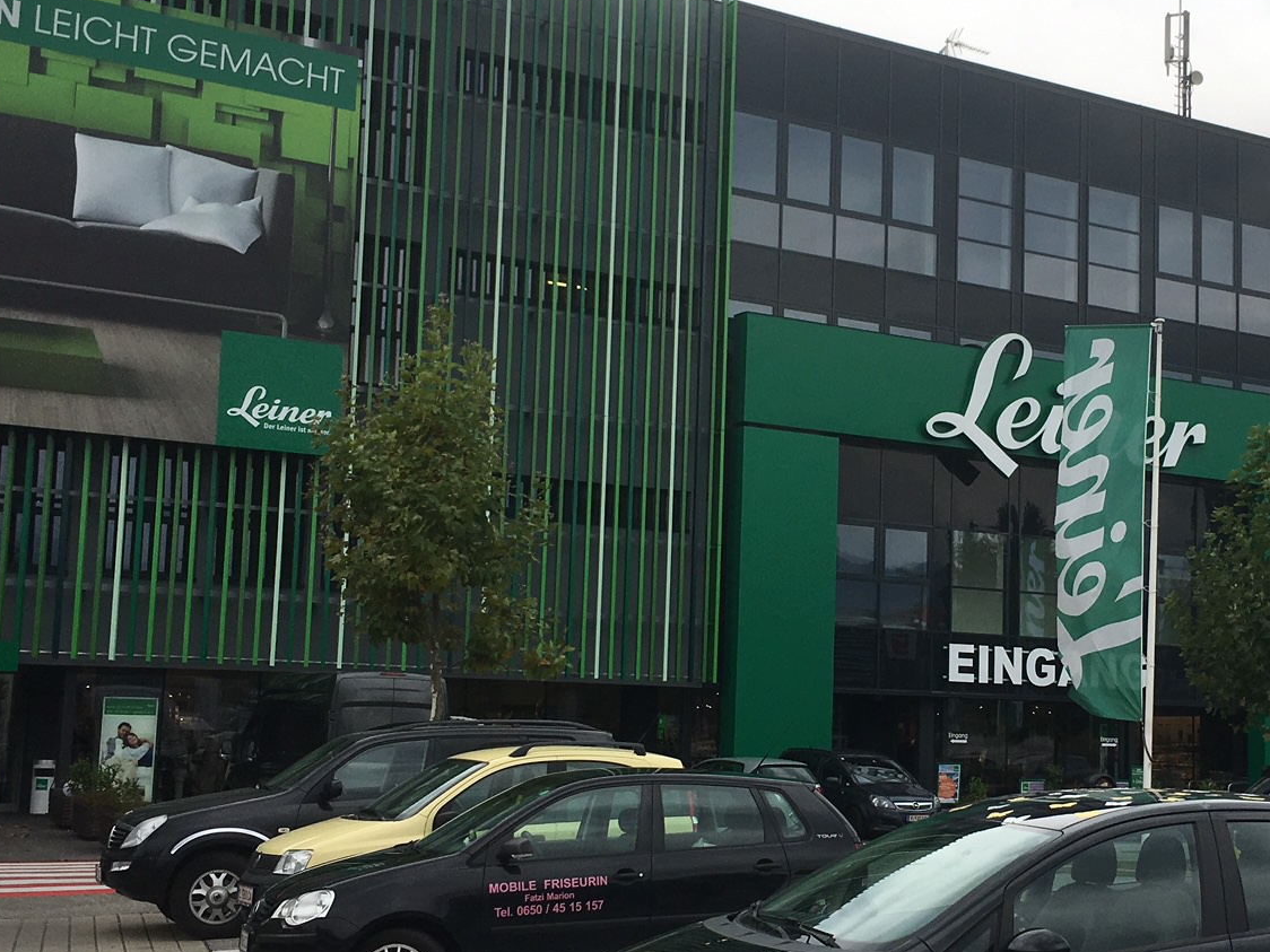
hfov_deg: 36.3
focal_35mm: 52
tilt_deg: +6.3
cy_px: 548
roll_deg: -1.9
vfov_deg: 28.0
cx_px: 890
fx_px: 1908
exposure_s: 1/827
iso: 25
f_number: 2.2
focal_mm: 4.15
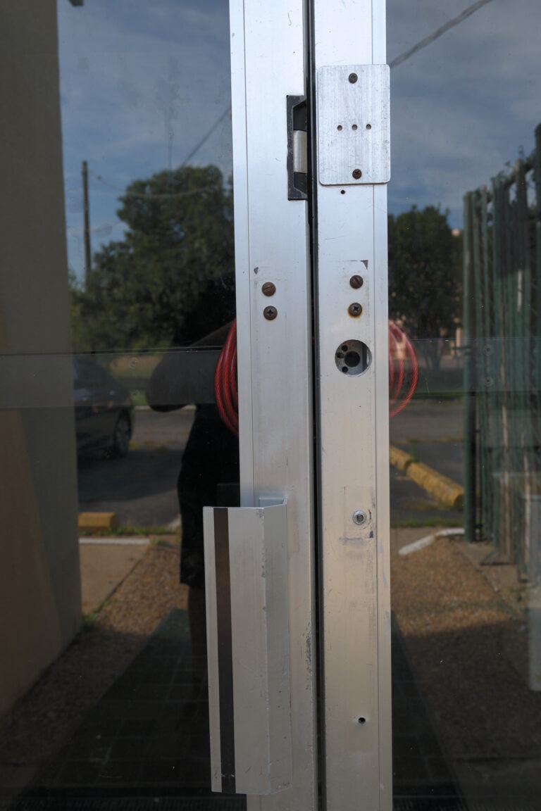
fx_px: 676
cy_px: 406
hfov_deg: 43.6
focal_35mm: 30
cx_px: 270
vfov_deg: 61.9
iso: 100
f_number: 4.5
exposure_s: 1/160
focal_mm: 20
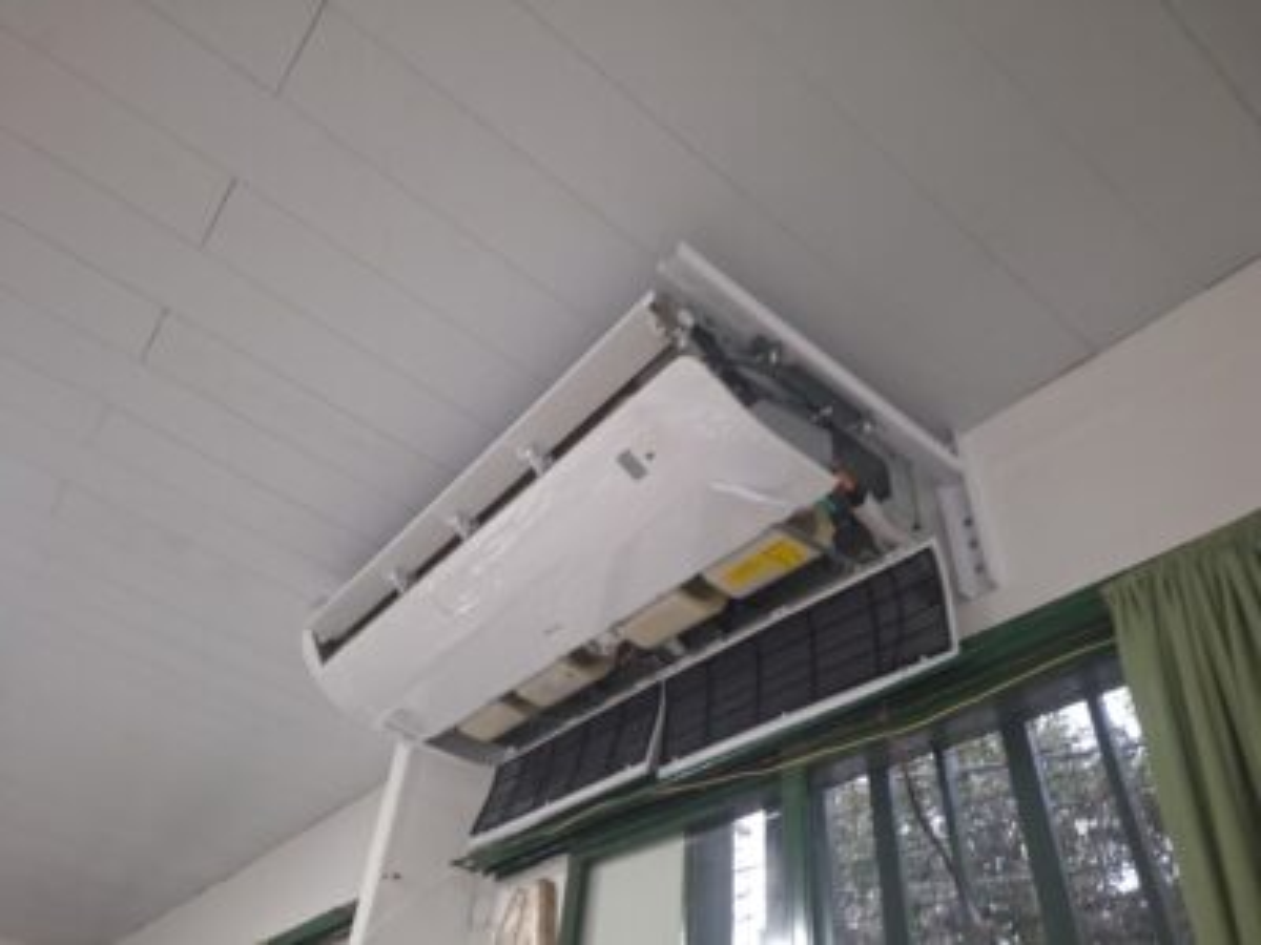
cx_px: 630
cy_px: 472
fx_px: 838
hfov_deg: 73.9
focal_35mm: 23
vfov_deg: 58.9
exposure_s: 1/25
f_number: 1.8
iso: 400
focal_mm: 5.54
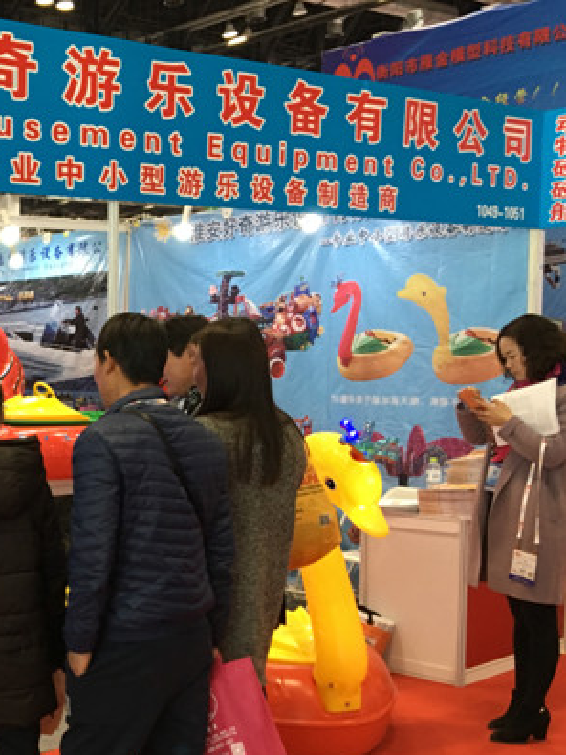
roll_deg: +1.8
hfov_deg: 24.2
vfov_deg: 34.7
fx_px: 1200
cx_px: -105
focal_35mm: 55
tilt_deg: -4.7
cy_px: 491
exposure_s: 1/33
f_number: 2.2
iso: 160
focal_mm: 4.15
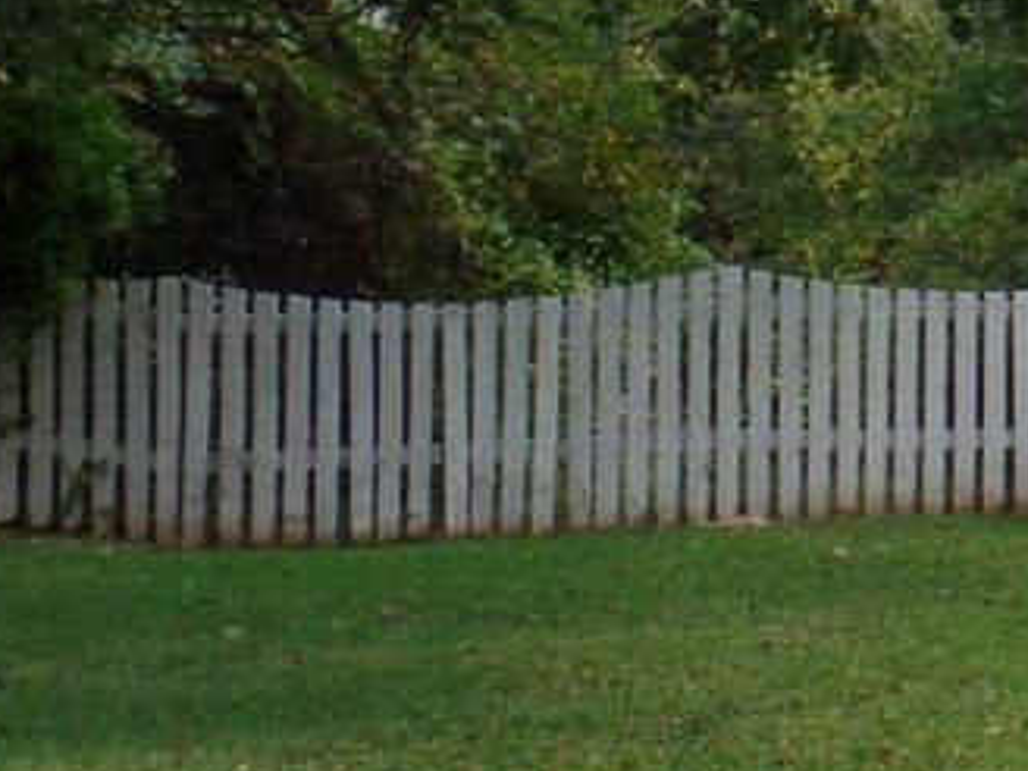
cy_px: 100
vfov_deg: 14.5
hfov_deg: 16.5
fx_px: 2999
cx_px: 1812
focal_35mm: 101
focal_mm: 4.1
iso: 80
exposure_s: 1/125
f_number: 3.5
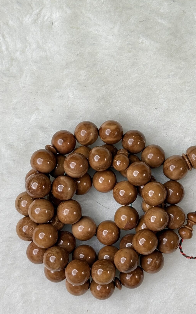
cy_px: 168
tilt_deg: -83.8
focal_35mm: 80
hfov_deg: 16.3
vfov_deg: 25.8
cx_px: 131
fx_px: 683
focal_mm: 6.76
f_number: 1.78
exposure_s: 1/134
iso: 80
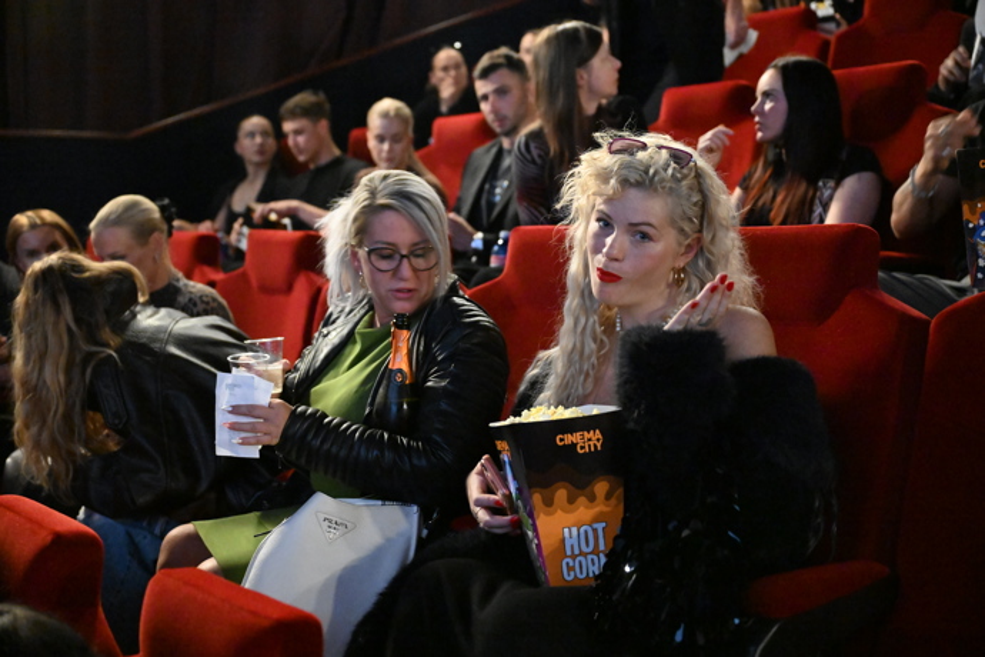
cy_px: 328
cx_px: 492
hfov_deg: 45.4
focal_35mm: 43
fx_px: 1176
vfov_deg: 31.2
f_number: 2.8
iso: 20000
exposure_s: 1/80
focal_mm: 43
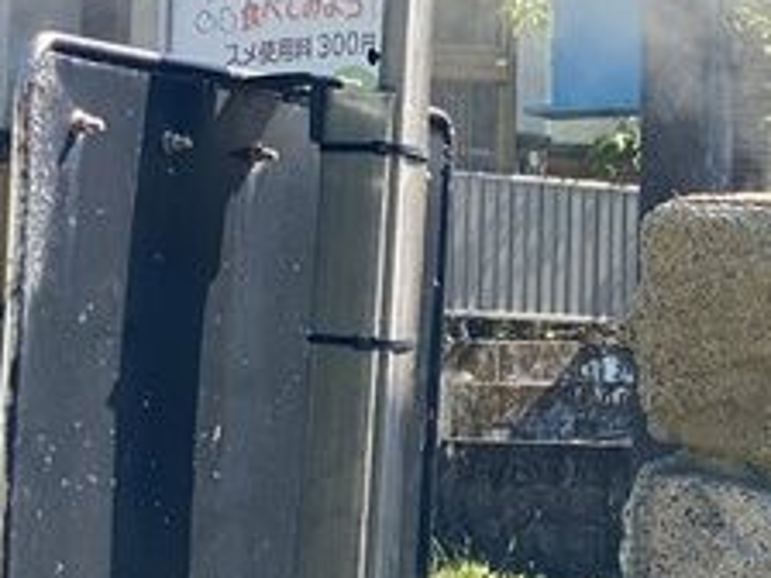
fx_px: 4210
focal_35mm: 189
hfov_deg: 9.9
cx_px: 1375
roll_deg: -0.9
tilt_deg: +3.7
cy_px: 126
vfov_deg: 7.8
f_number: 2
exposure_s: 1/571
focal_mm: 6
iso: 20
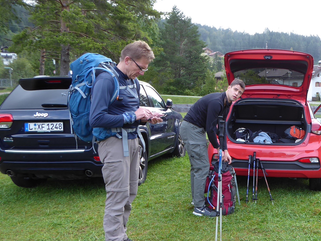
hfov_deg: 41.4
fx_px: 408
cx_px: 250
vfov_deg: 32.6
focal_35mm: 44
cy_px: 161
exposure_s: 1/80
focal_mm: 4.3
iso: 80
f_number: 3.3
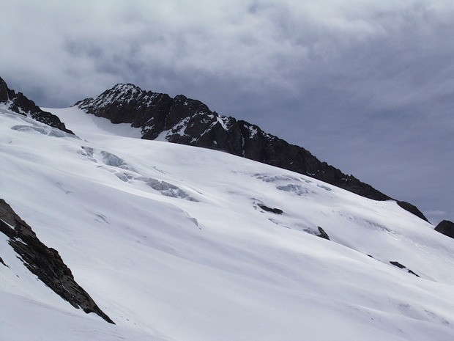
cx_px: 227
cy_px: 170
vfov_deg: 19.4
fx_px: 997
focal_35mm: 76
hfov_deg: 25.7
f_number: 6.9
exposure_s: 1/1000
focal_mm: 11.5
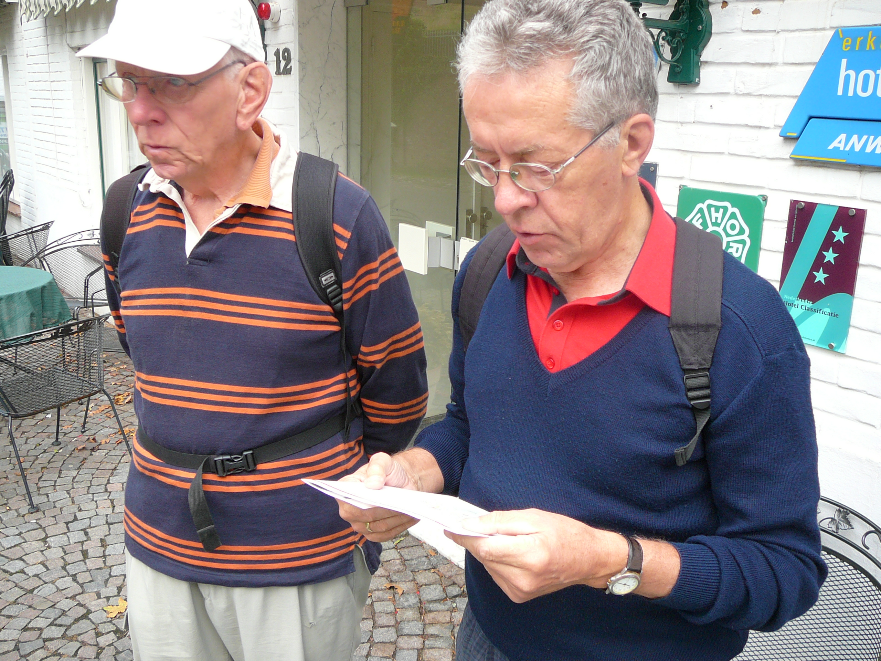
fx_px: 891
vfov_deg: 40.7
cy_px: 330
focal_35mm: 35
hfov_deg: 52.6
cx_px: 440
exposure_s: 1/40
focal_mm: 5.2
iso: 80
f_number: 2.8
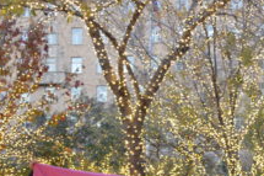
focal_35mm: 92
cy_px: 212
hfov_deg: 21.6
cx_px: 239
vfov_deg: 14.4
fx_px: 674
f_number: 4
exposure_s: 1/30
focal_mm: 22
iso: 400
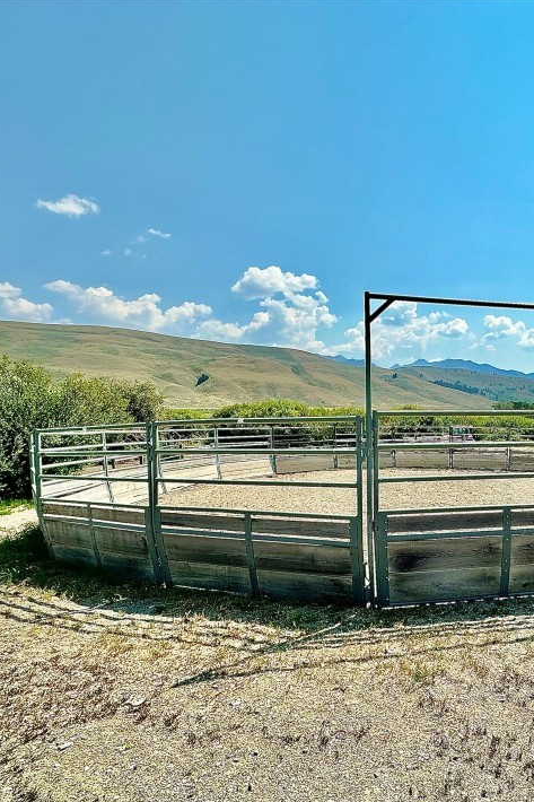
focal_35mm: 21
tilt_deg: -1.7
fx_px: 467
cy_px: 431
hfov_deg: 54.4
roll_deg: -0.3
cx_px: 444
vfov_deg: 81.1
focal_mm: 2.22
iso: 50
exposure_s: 1/3300
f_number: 2.2
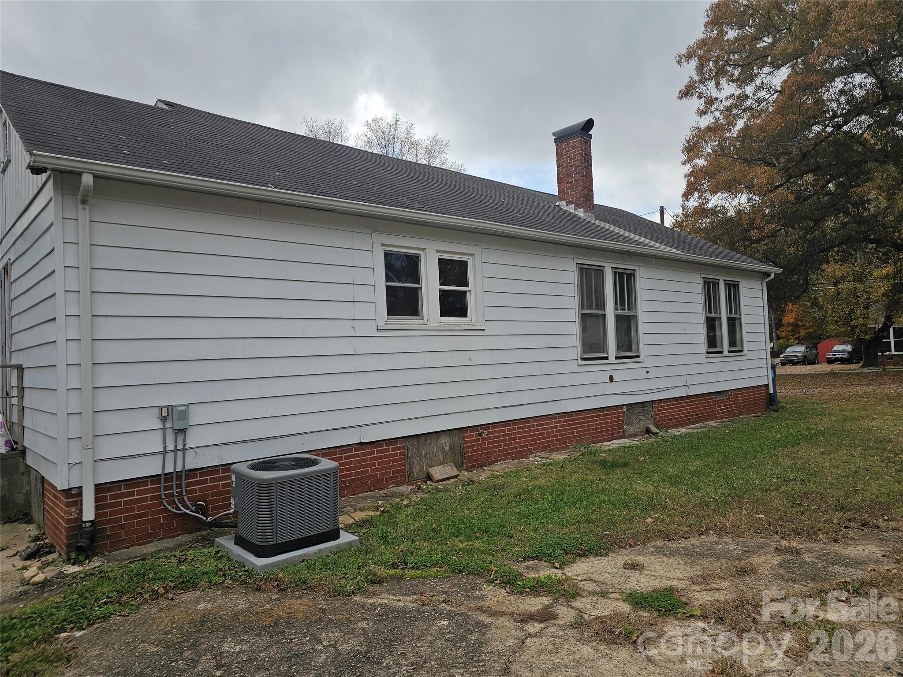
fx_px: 600
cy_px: 338
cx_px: 452
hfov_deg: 73.9
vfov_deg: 58.9
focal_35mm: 23
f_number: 1.7
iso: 20
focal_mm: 6.3
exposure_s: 1/1093
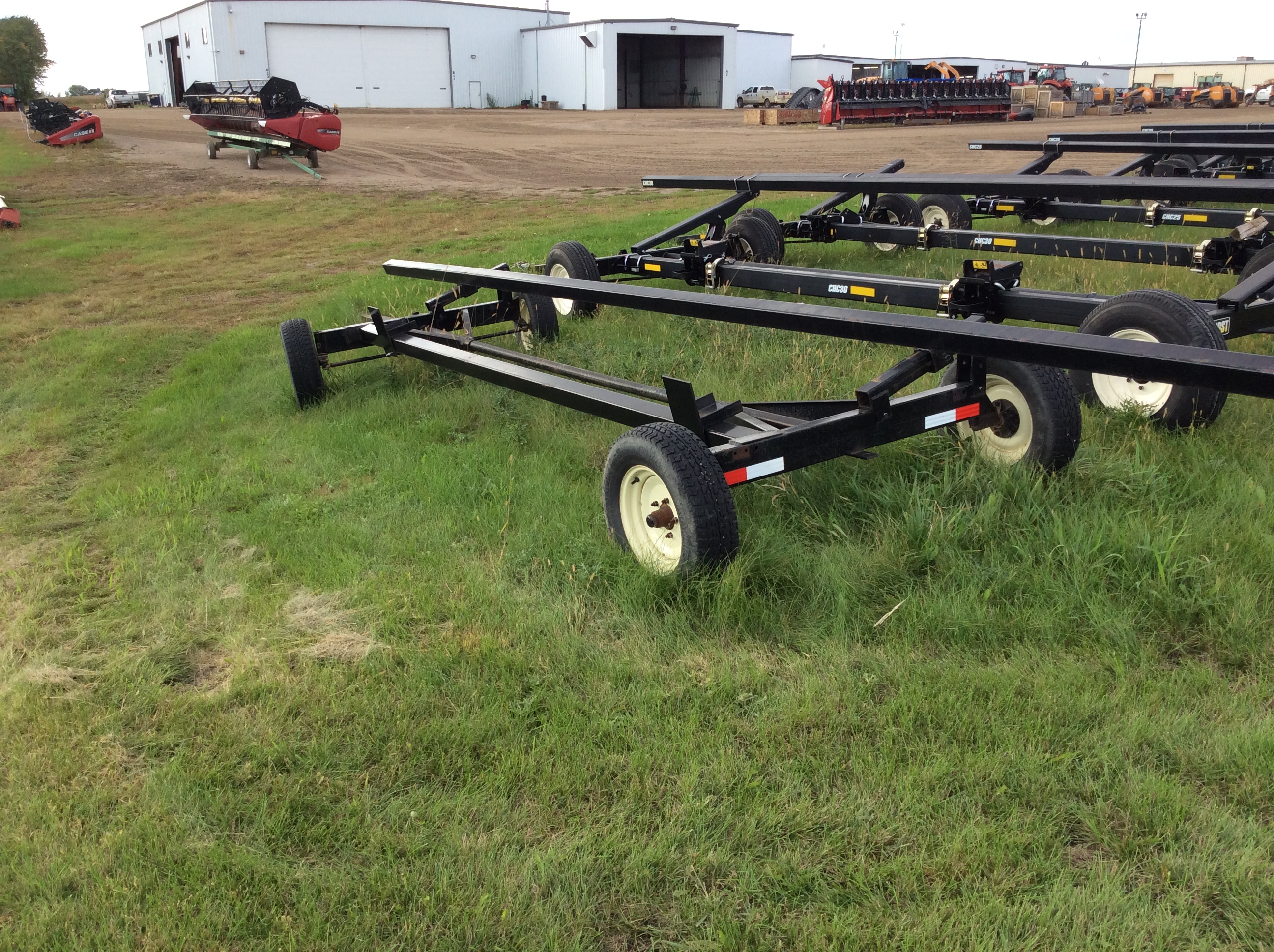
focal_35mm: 32
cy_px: 476
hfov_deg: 56.9
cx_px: 637
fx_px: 1176
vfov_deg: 44.1
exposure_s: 1/367
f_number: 2.4
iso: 32
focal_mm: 3.3
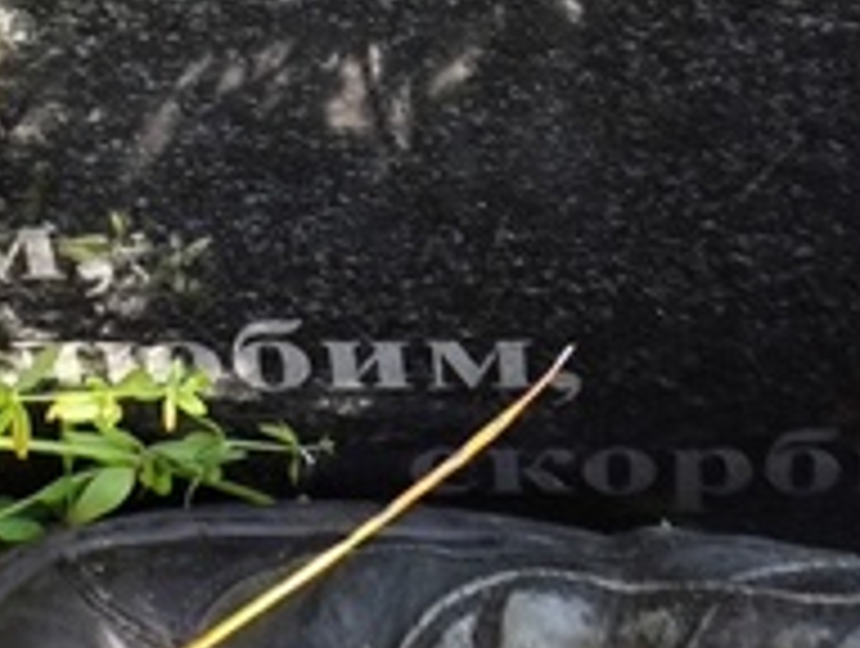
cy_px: -252
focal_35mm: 209
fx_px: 5202
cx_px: 160
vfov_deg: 7.0
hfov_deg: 9.4
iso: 50
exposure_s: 1/101
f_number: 1.7
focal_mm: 4.71
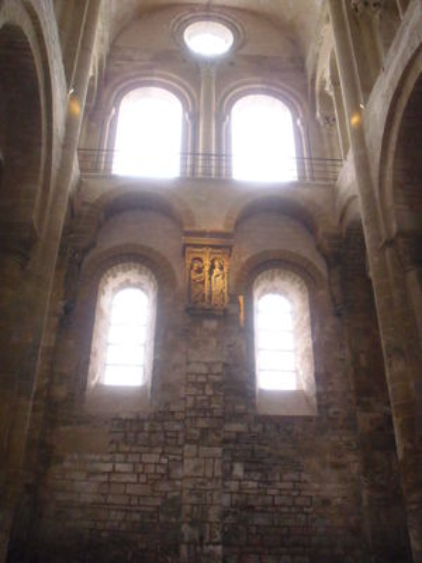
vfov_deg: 55.4
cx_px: 211
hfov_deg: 42.9
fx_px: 536
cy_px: 282
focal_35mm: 33
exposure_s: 1/15
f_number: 2.8
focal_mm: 5.58
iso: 400
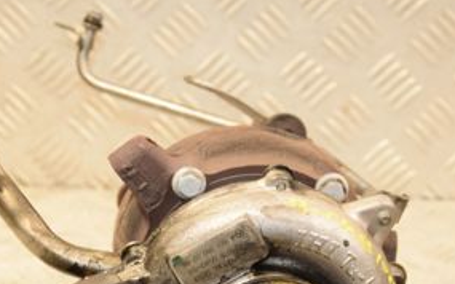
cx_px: 196
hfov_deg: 17.4
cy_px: 274
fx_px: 1490
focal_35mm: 120
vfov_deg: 10.8
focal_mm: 35
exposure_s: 1/200
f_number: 5
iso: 800
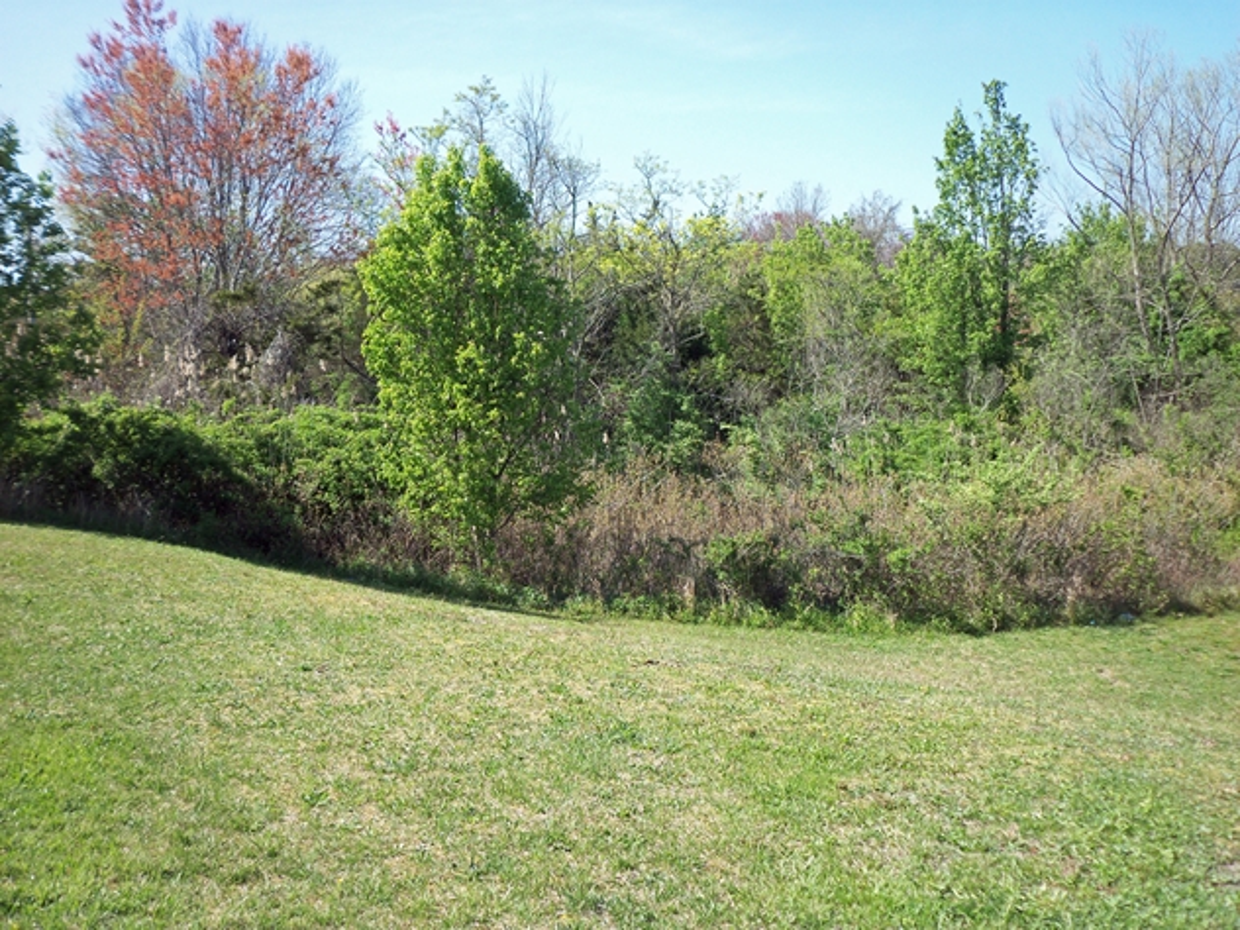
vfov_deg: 41.8
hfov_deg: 54.0
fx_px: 1218
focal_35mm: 34
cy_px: 465
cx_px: 620
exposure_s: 1/400
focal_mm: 5.7
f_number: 2.9
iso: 80
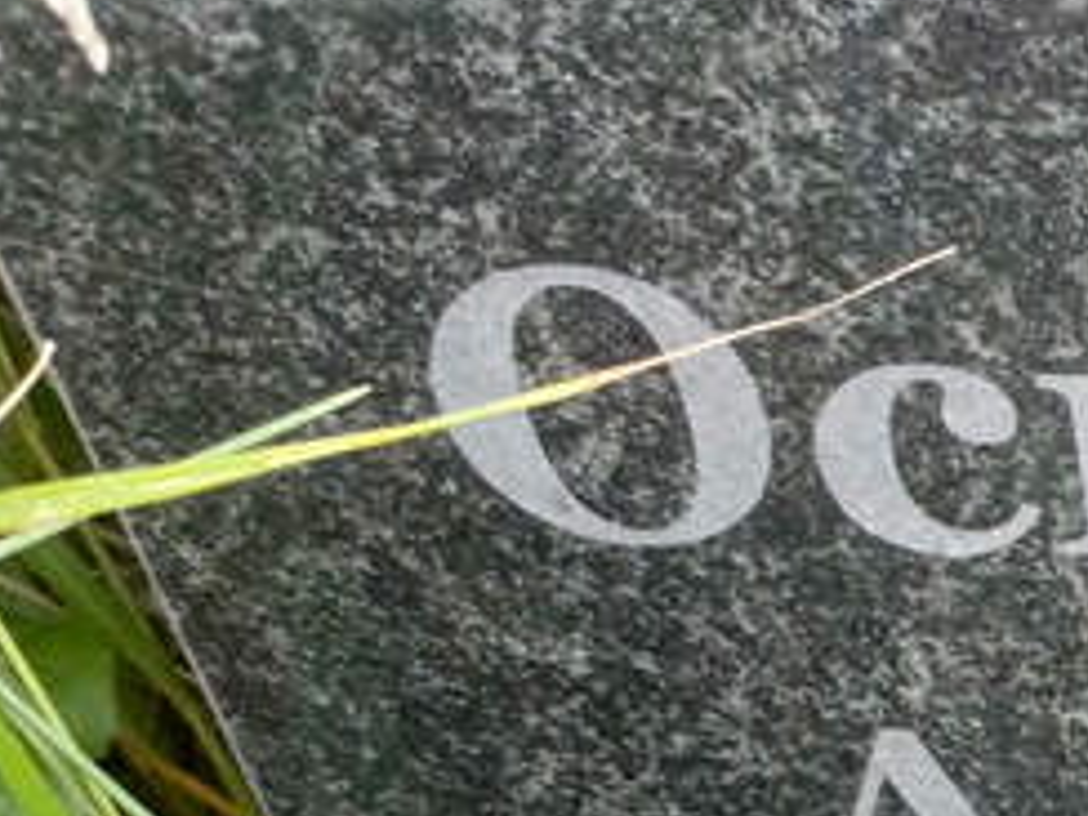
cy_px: 1159
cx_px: 1628
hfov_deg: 20.4
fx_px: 2577
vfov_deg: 16.6
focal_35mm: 82
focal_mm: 4.76
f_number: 1.69
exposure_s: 1/60
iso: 718
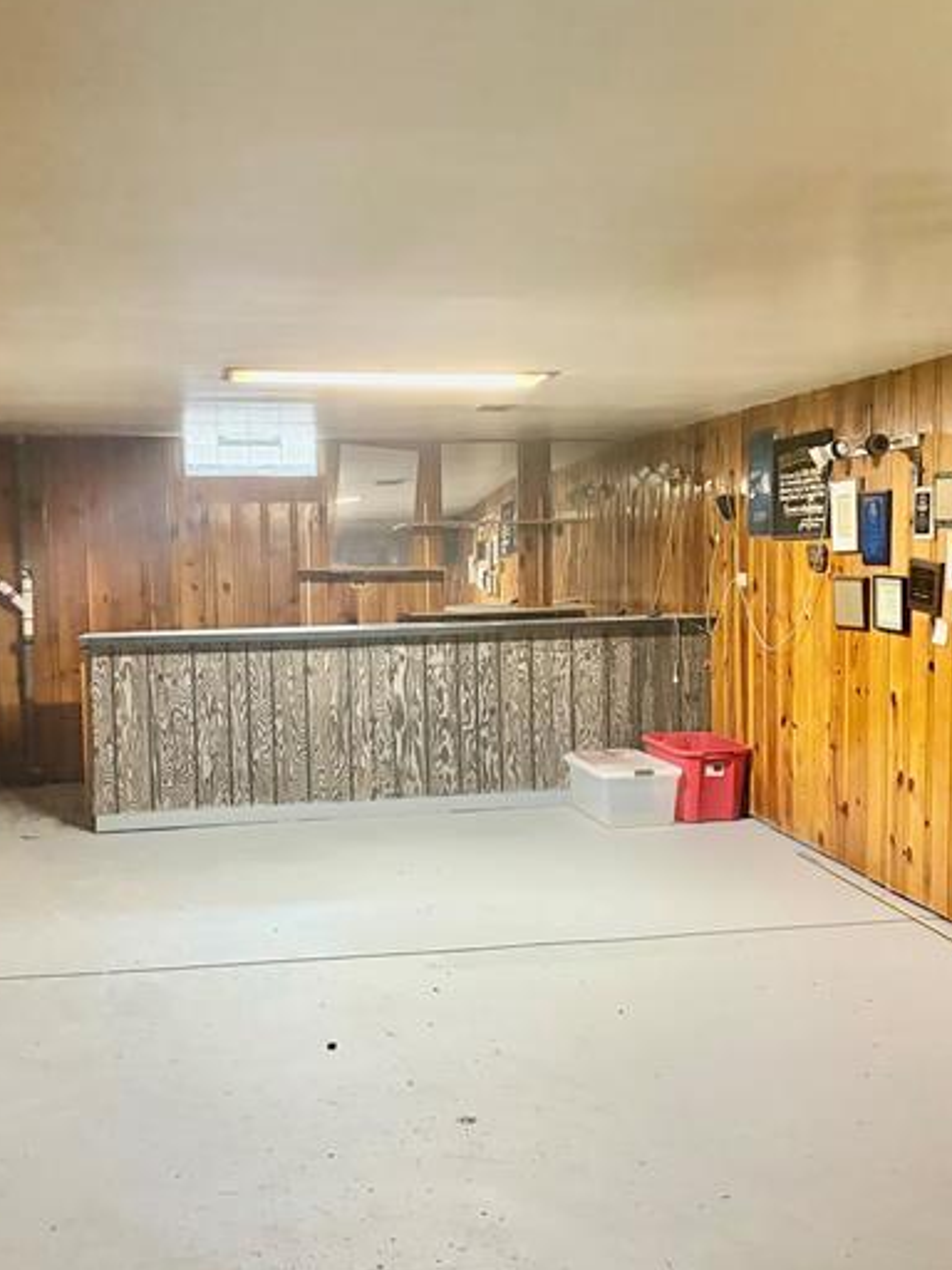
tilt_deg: -3.8
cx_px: 436
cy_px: 682
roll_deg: +1.1
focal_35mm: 39
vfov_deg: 47.8
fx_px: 1430
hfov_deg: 36.8
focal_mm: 5.96
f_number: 1.6
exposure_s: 1/40
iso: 500
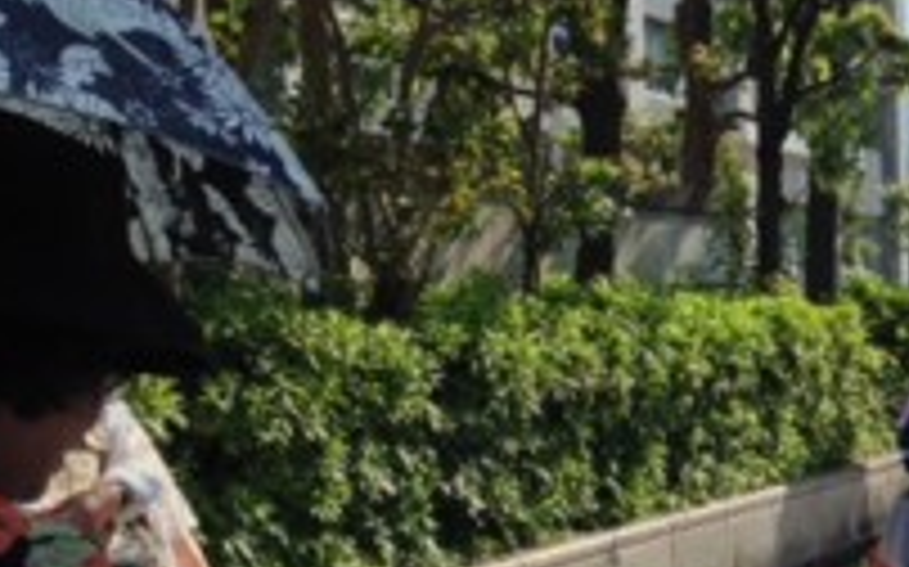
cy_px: 536
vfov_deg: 16.4
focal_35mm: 78
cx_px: 958
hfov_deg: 24.9
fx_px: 1931
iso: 50
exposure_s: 1/985
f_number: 2.4
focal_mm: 4.12
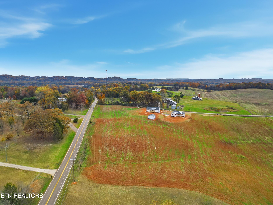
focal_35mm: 24
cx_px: 136
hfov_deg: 71.6
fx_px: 189
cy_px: 102
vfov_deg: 56.8
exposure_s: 1/8000
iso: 100
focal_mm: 6.7
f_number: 1.7
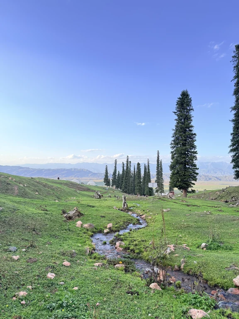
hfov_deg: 56.8
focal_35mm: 24
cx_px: 120
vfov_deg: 71.6
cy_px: 160
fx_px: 221
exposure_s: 1/598
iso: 100
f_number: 1.78
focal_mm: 6.76
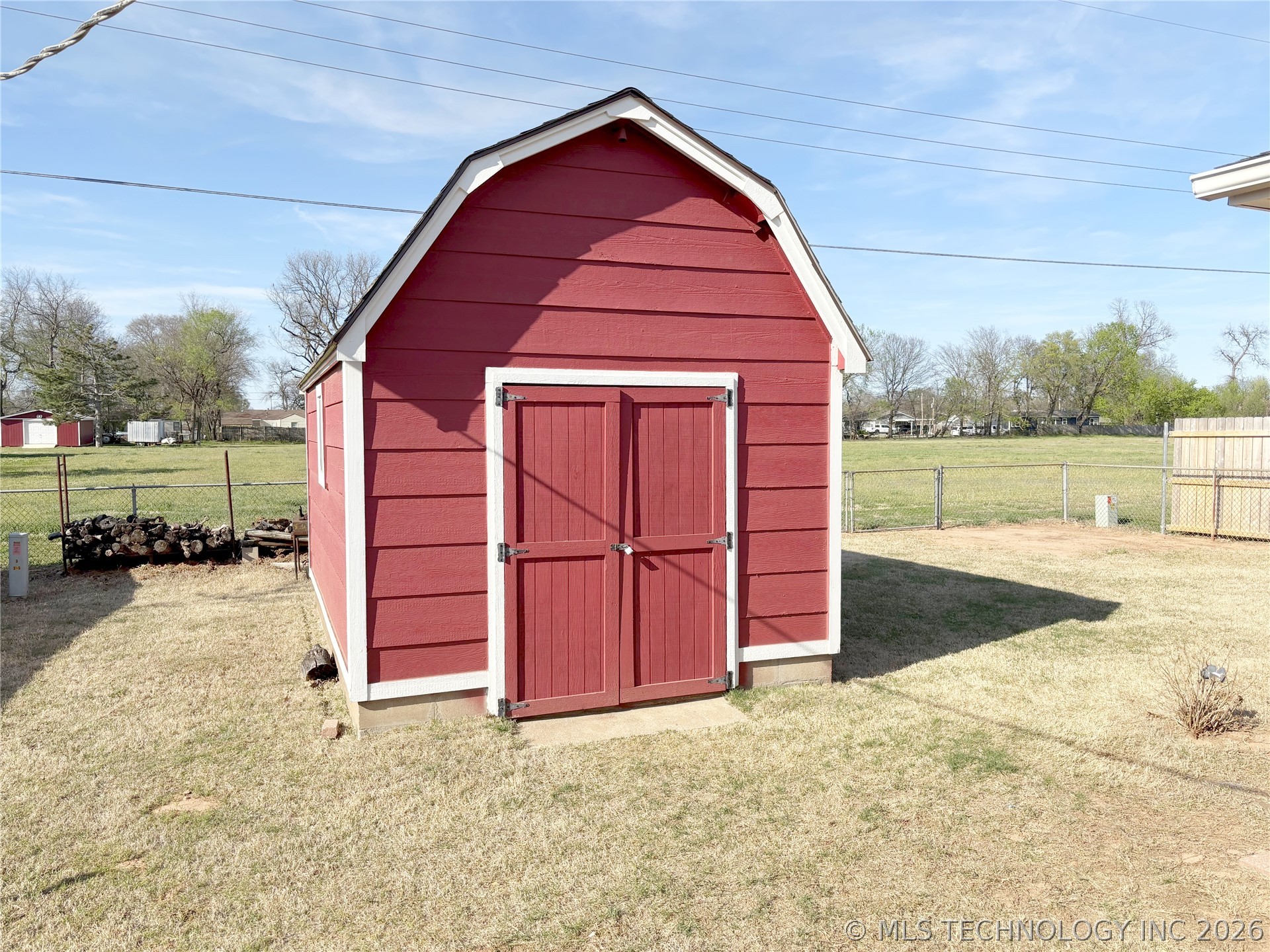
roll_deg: +0.3
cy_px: 476
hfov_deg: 67.3
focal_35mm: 26
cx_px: 635
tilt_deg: -2.0
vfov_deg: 53.1
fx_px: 954
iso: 50
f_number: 1.6
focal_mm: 5.96
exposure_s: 1/3413
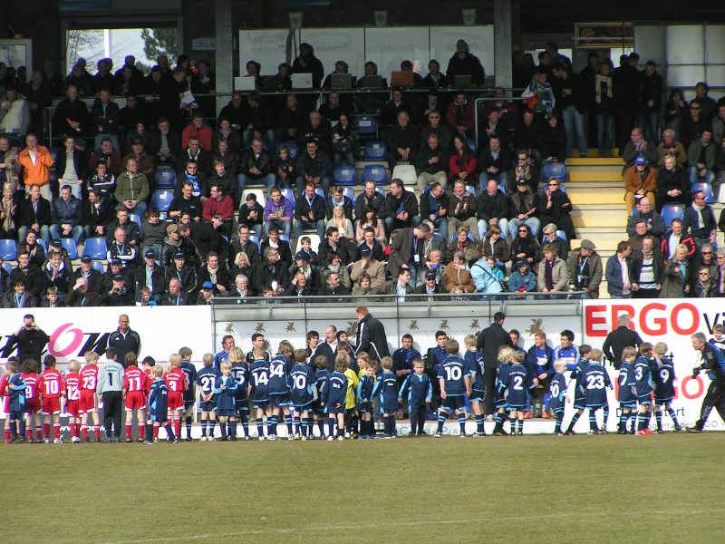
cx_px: 362
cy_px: 272
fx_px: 5425
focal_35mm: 259
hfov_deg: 7.6
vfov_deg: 5.7
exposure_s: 1/400
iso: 50
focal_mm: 39.6
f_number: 4.5
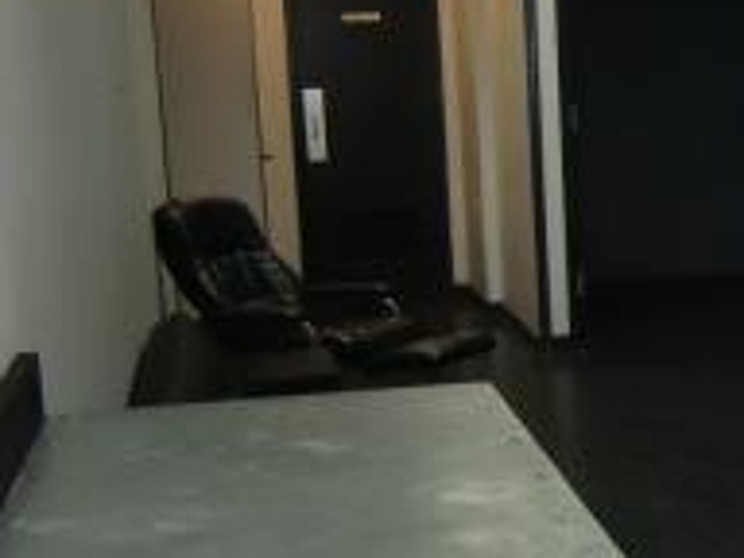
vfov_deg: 18.4
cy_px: 322
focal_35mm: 80
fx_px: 1719
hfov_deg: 22.5
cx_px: 899
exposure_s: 1/30
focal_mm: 4.3
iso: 125
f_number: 3.2
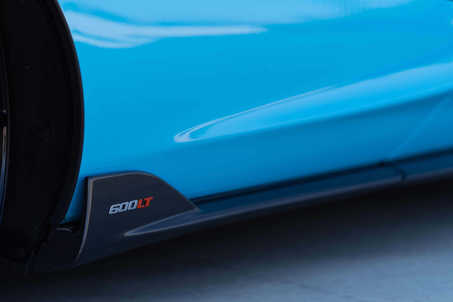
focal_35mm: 158
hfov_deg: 13.0
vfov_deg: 8.7
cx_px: 226
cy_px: 151
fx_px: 1988
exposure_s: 1/250
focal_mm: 158
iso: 50
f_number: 2.8
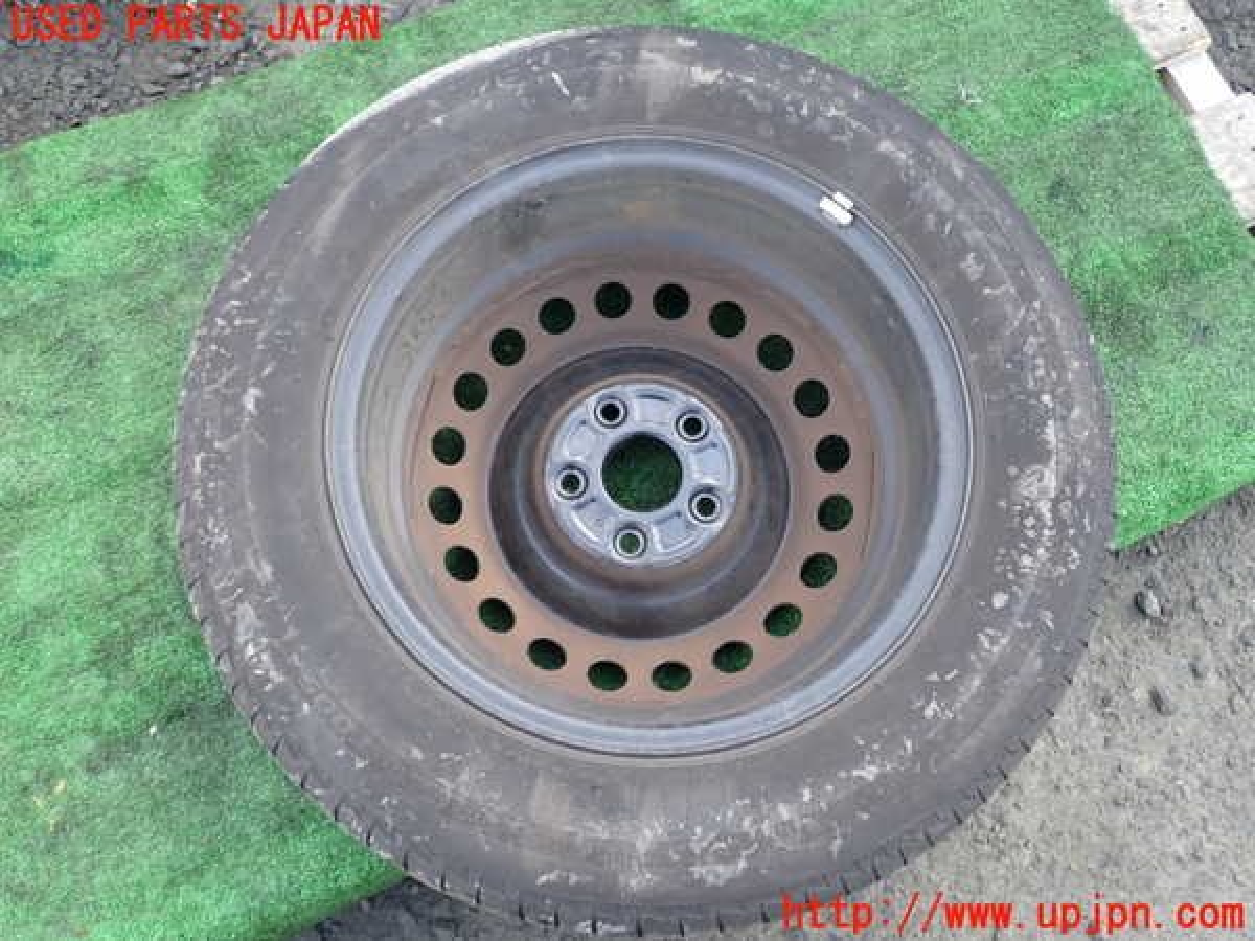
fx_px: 1088
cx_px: 628
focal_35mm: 30
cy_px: 470
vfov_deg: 46.8
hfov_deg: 60.0
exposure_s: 1/100
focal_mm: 5.4
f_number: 2.3
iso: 100
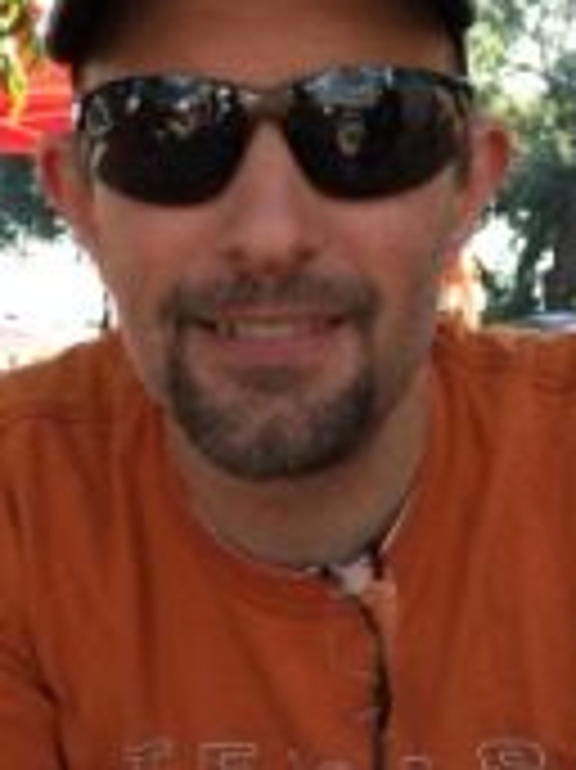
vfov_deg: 30.9
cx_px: 256
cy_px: 522
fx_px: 1377
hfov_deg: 23.6
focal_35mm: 62
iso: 25
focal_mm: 4.15
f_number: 2.2
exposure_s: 1/120
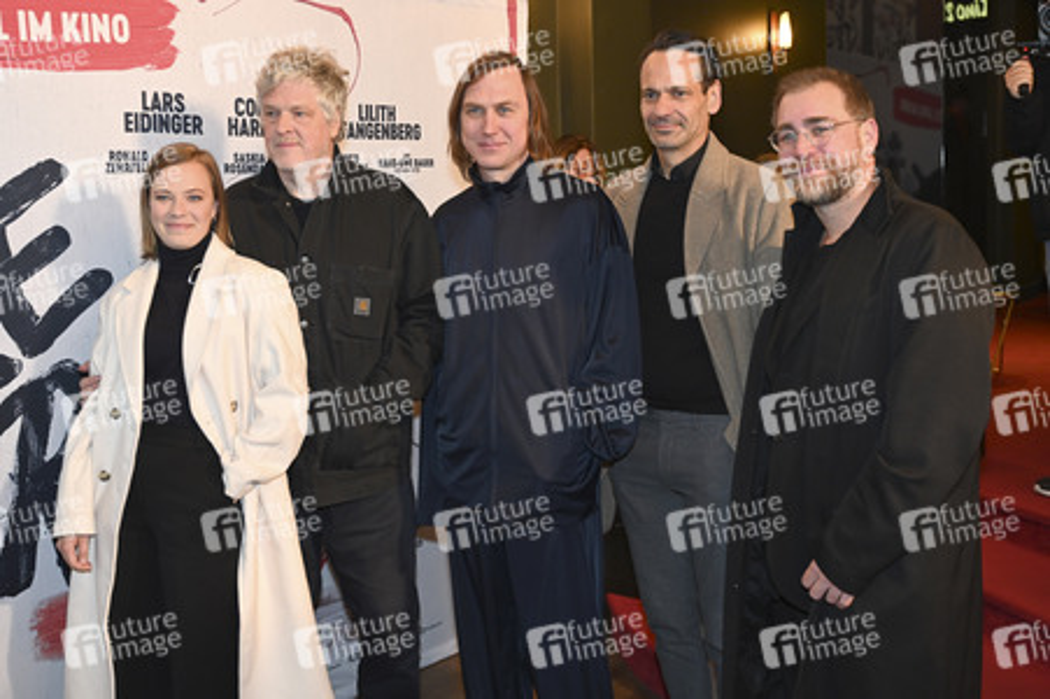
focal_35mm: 30
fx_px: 889
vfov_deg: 42.9
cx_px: 525
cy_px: 350
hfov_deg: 61.1
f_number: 2.8
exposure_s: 1/200
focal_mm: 30.5
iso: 1000
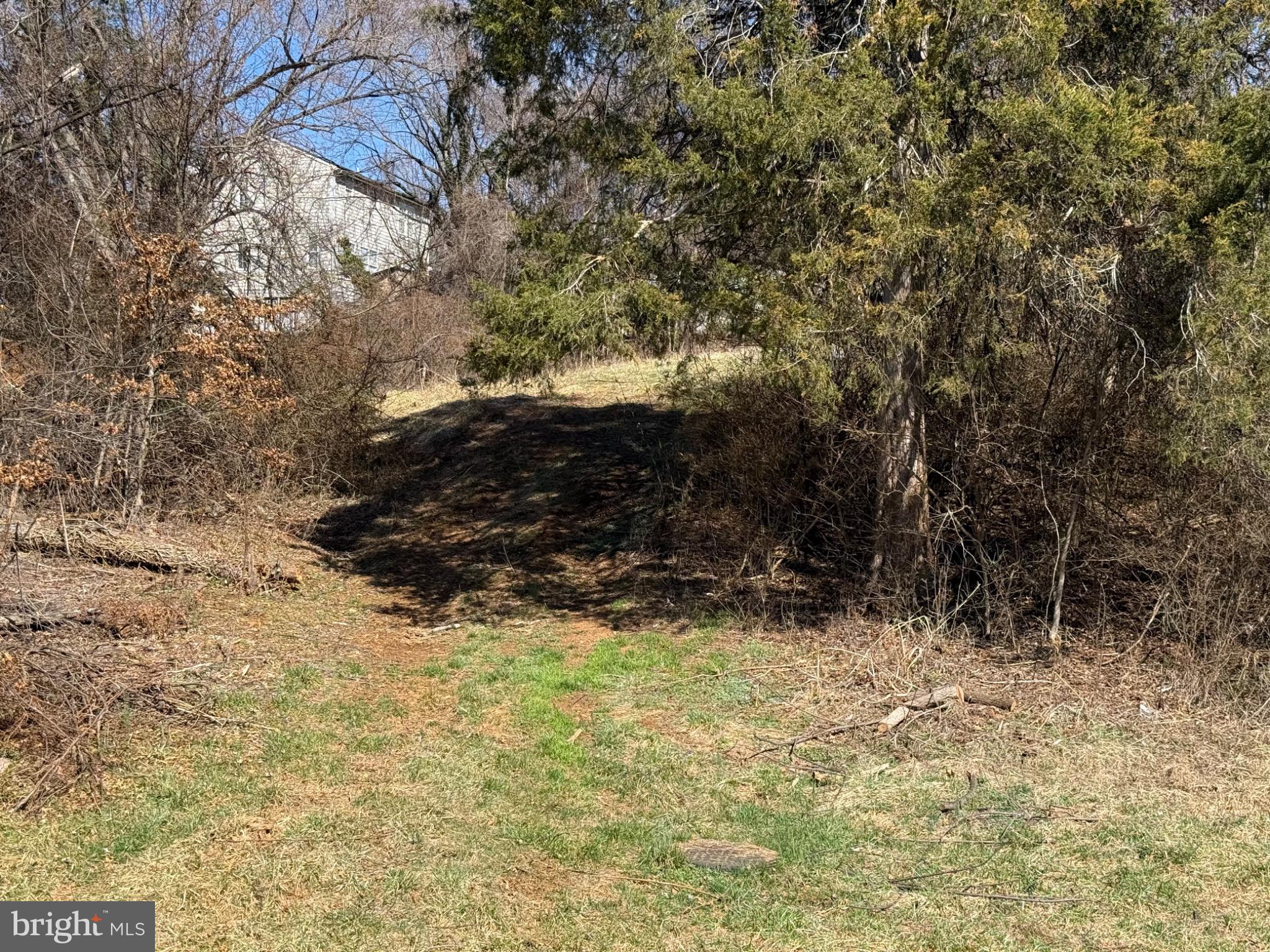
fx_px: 1761
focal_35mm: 48
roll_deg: -2.8
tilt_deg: +1.3
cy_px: 476
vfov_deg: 30.3
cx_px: 635
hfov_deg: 39.7
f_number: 1.78
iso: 100
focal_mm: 6.76
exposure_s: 1/3378
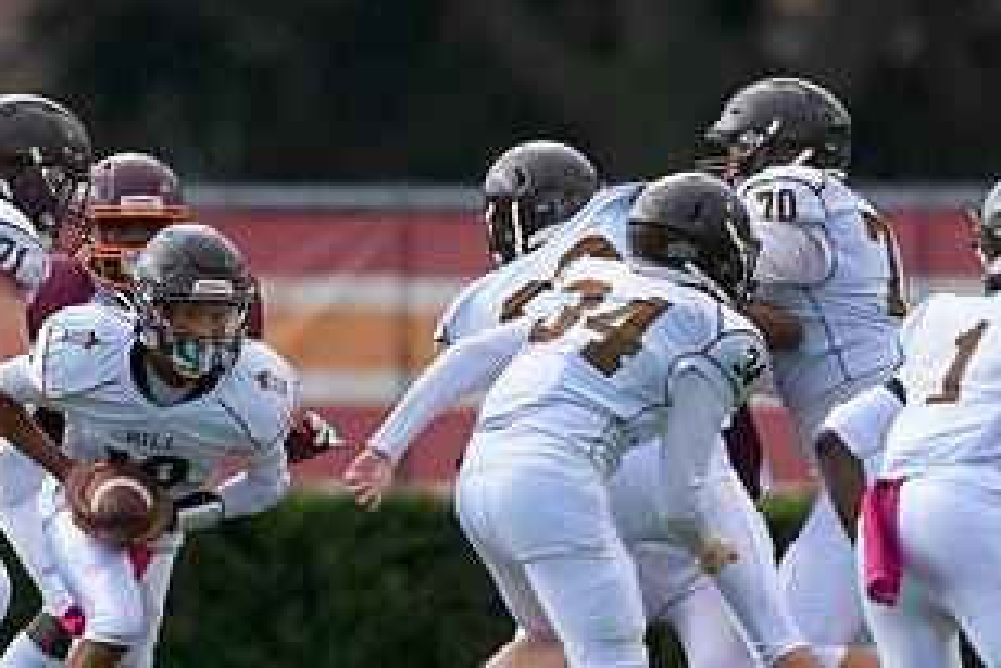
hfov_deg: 1.4
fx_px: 42421
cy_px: 429
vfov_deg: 0.9
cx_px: 52
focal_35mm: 1525
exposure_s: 1/2000
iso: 3200
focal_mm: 500
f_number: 4
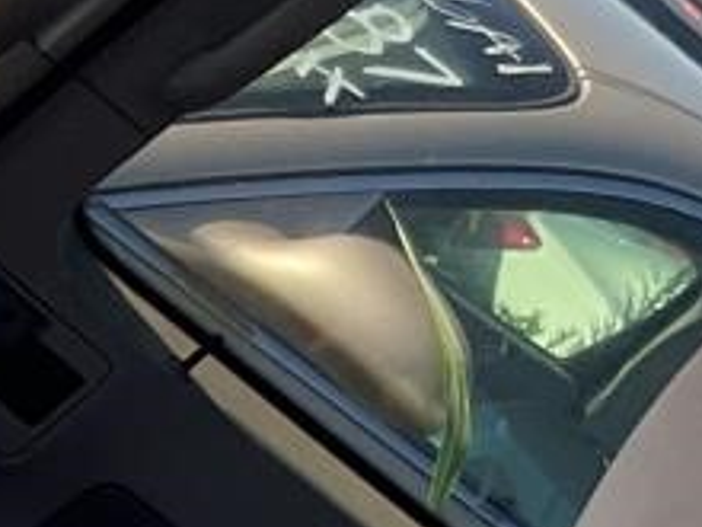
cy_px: 731
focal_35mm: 169
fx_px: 3427
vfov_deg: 8.6
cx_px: -759
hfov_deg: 10.6
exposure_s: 1/295
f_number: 1.8
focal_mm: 3
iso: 16
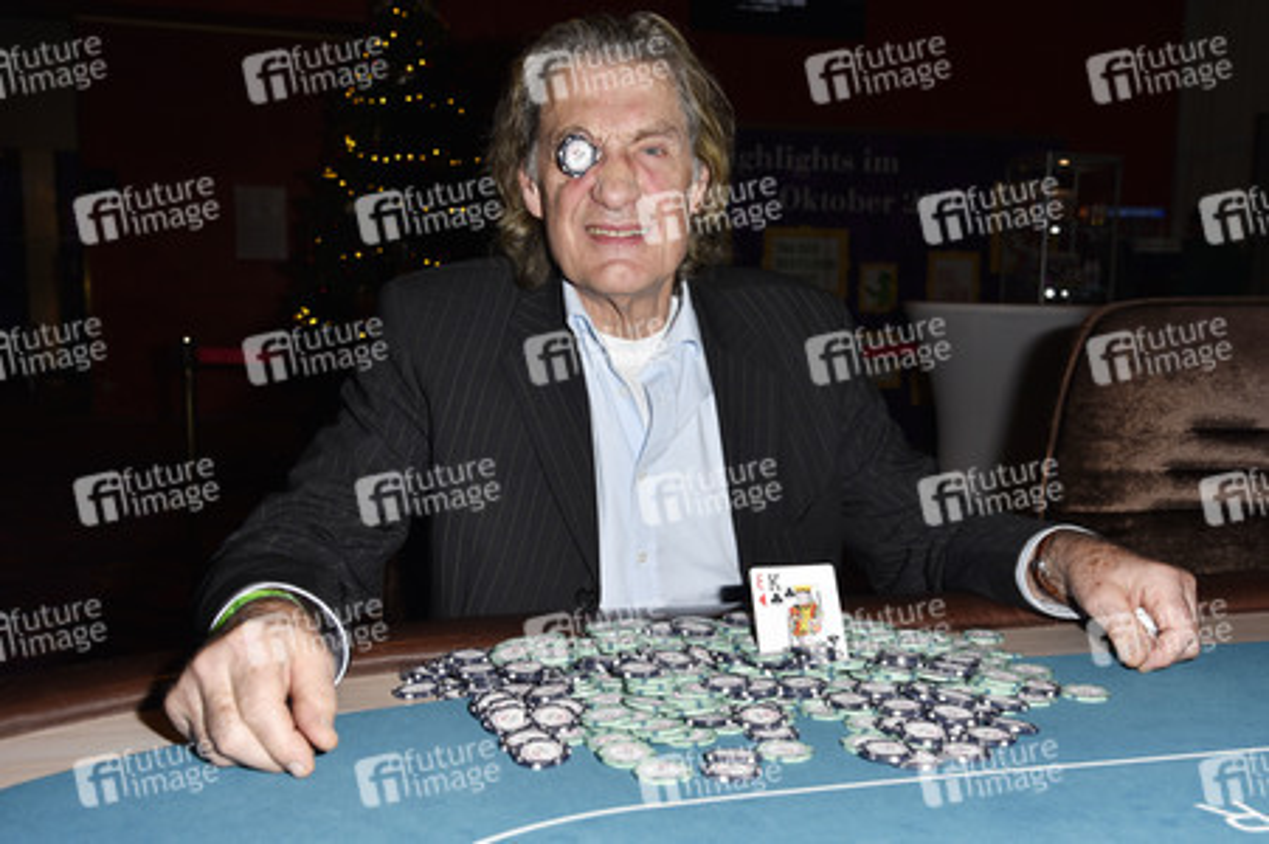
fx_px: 1338
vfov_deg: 35.0
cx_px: 634
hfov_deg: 50.7
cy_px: 422
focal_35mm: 38
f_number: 6.3
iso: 320
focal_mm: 38
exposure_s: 1/200
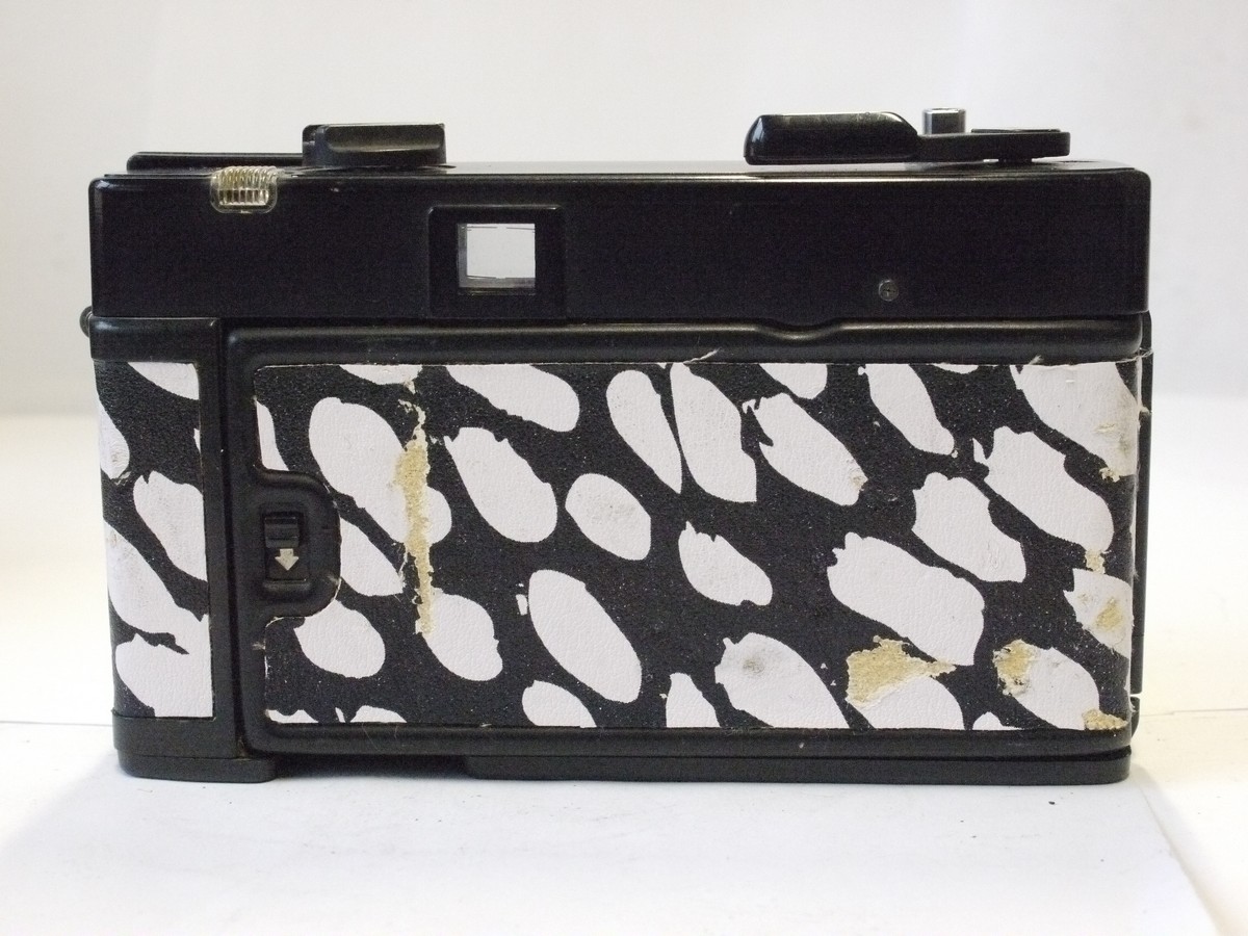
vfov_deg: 24.4
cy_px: 468
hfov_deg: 32.2
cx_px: 624
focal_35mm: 60
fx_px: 2163
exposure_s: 1/80
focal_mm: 30
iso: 3200
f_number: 9
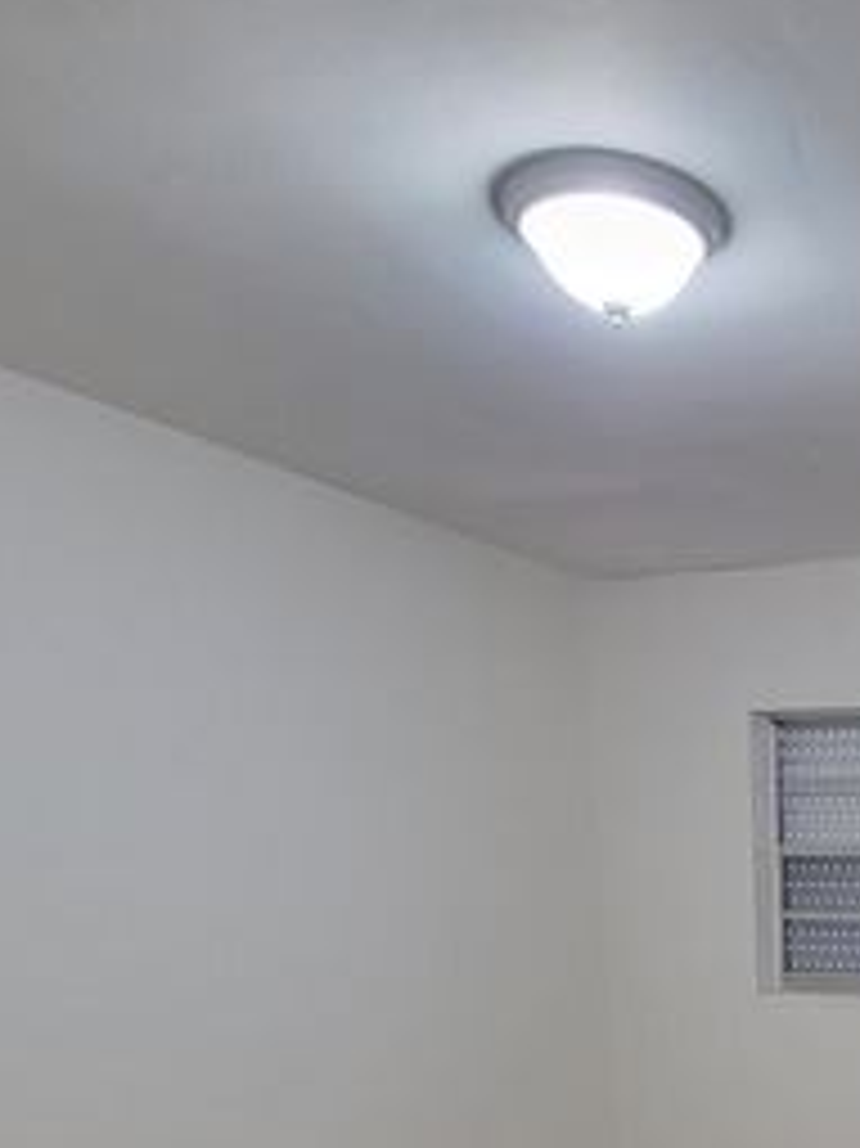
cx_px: 901
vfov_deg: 42.7
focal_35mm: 34
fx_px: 1127
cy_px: 1254
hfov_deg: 36.6
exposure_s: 1/40
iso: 320
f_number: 2.2
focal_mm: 2.2
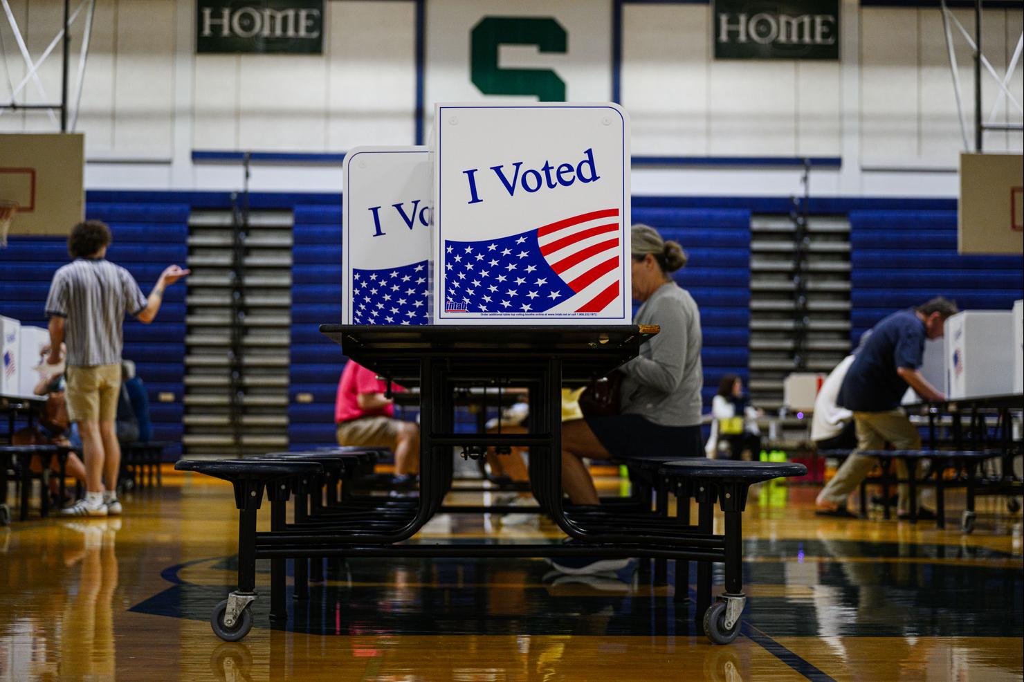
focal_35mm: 60
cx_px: 512
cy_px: 341
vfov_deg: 22.6
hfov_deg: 33.4
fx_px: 1706
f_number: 2.8
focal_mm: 60
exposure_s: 1/400
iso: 1600
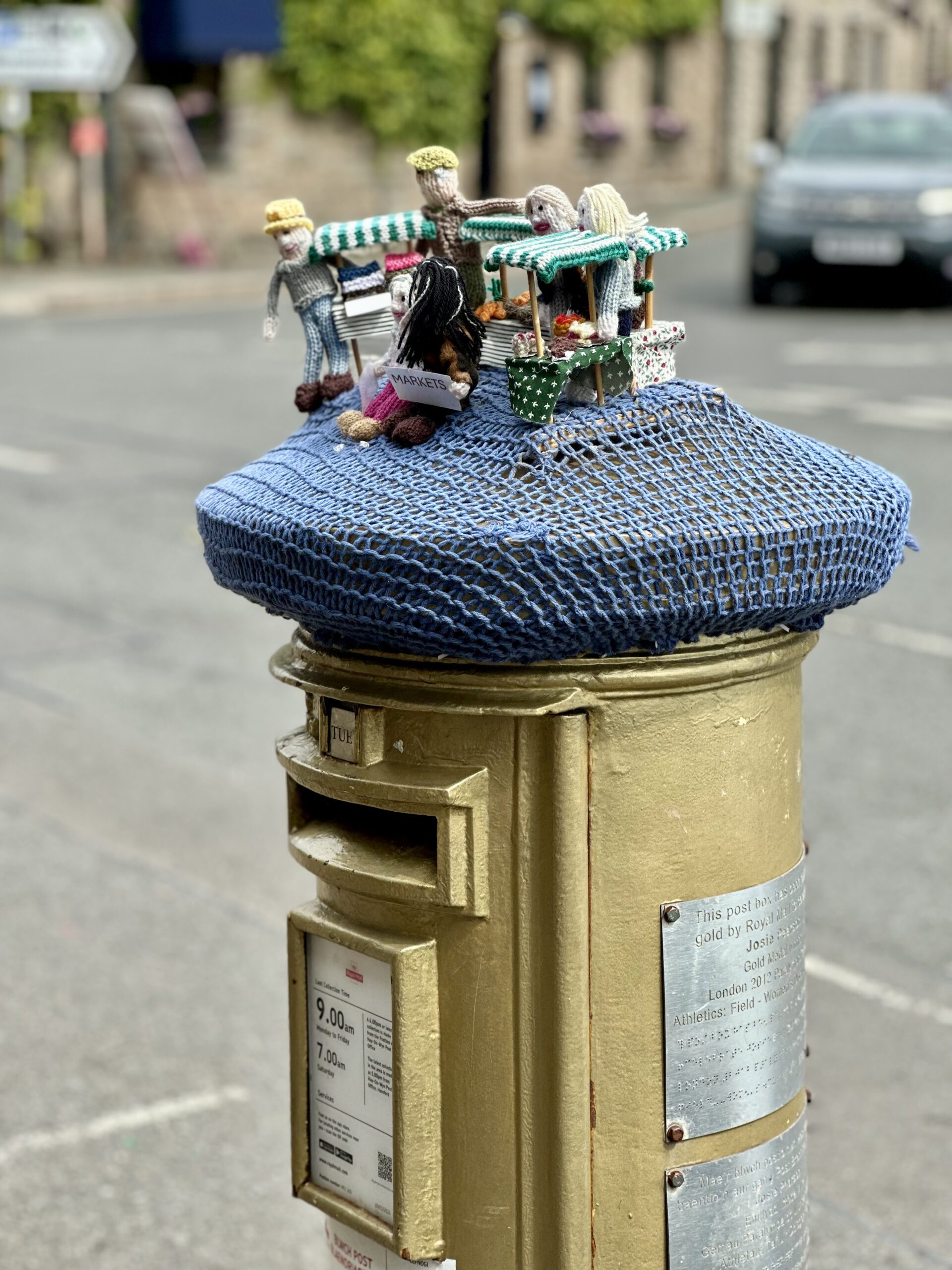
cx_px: 476
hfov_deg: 19.1
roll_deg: +0.7
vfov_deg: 25.3
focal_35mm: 77
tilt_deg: -7.7
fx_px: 2824
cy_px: 635
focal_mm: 9
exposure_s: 1/399
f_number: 2.8
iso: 32
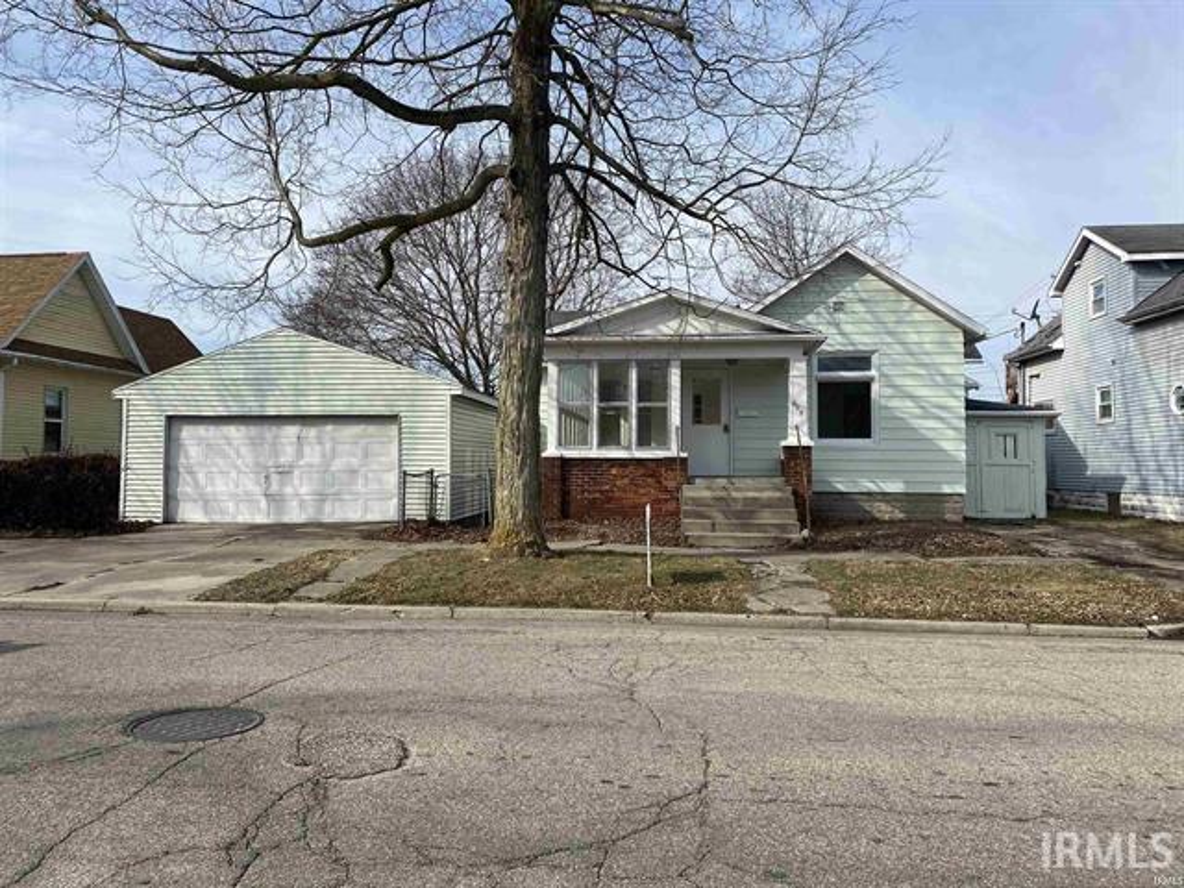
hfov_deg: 67.3
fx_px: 889
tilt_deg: +1.7
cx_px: 592
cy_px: 444
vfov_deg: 53.1
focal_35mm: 26
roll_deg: -0.4
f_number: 1.8
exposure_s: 1/2817
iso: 32
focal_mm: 4.25
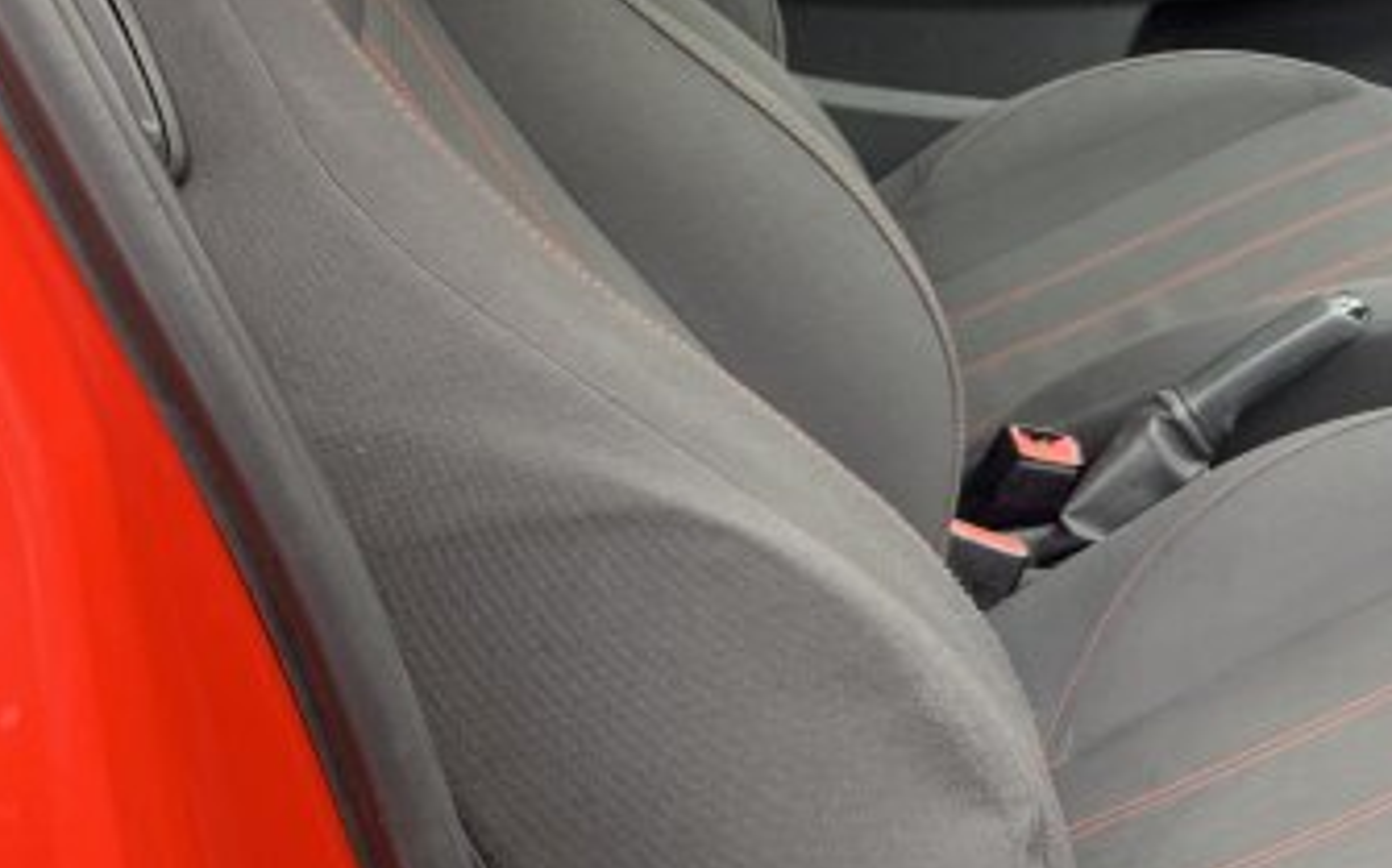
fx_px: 2806
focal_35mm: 74
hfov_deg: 25.4
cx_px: 1616
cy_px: 492
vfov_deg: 17.6
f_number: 1.8
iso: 64
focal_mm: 4.25
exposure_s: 1/121
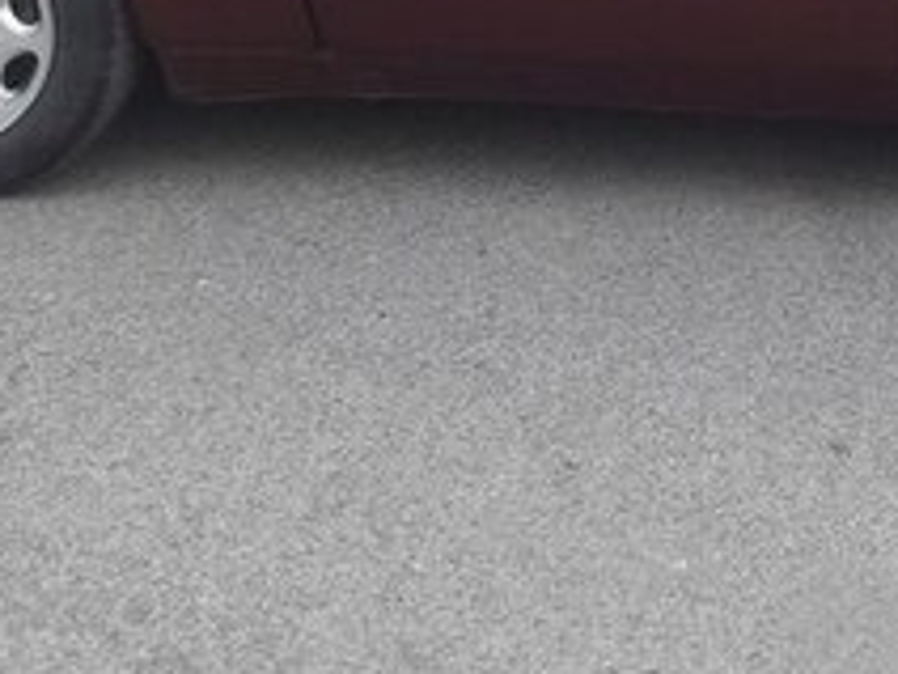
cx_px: 864
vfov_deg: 15.5
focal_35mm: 87
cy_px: -371
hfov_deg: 21.8
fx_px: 2257
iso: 40
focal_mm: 3.7
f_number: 1.9
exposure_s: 1/162
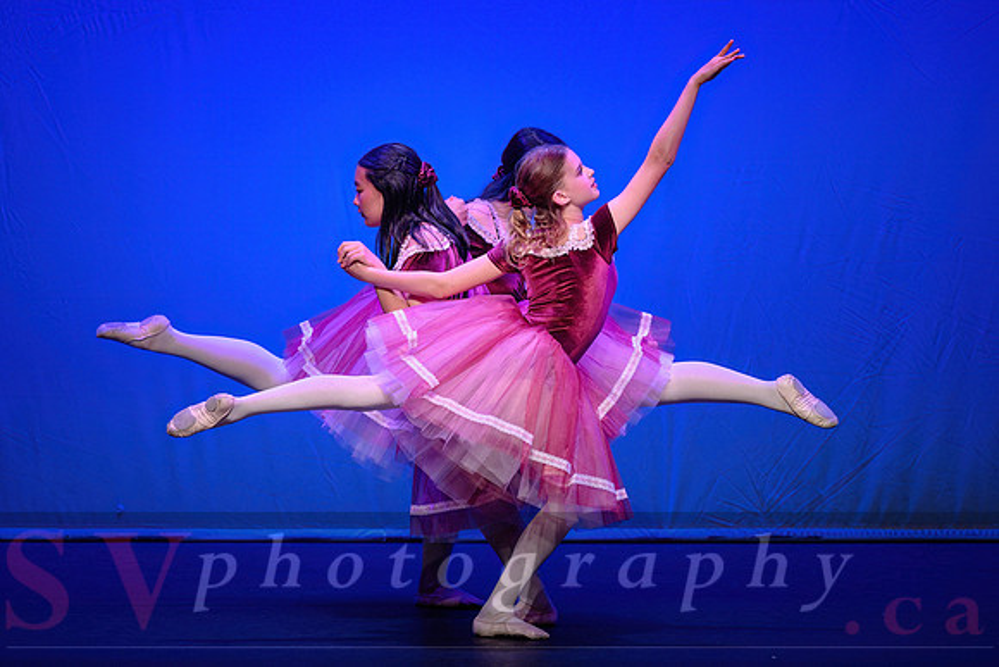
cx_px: 404
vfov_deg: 5.4
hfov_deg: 8.1
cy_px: 303
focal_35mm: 253
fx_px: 7036
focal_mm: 200
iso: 1250
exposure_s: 1/500
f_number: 3.2
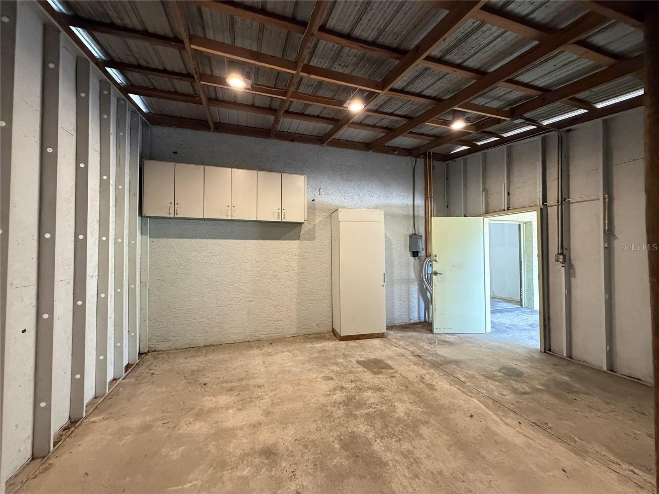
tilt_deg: +1.8
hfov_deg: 102.1
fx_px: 267
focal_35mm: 14
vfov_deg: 85.7
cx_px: 330
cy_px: 247
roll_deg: +0.6
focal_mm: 2.22
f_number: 2.2
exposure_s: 1/60
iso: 640
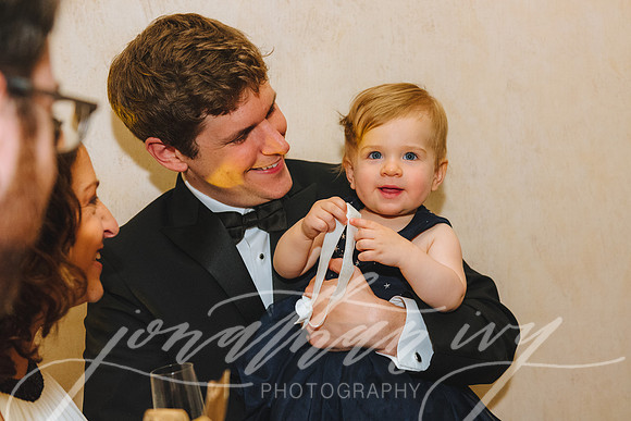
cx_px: 378
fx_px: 1049
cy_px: 210
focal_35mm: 60
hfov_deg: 33.4
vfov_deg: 22.7
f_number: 4
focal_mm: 50
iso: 3200
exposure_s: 1/125
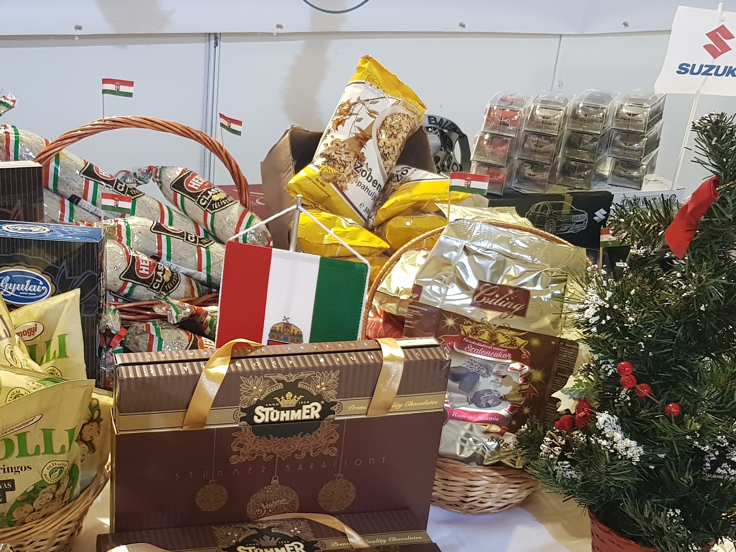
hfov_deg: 39.0
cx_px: 224
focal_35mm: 48
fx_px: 1021
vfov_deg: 30.1
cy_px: 345
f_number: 1.7
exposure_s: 1/25
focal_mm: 4.2
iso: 200
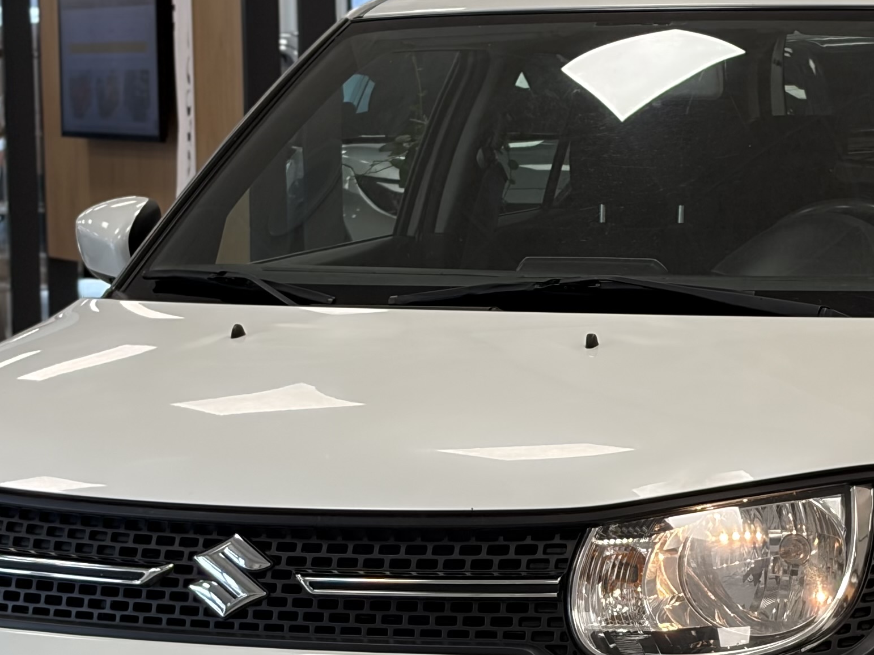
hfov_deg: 14.5
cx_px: 580
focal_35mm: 136
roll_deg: +0.4
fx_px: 3433
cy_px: 499
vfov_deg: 10.9
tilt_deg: -7.3
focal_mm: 5.96
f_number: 1.6
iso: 50
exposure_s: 1/101
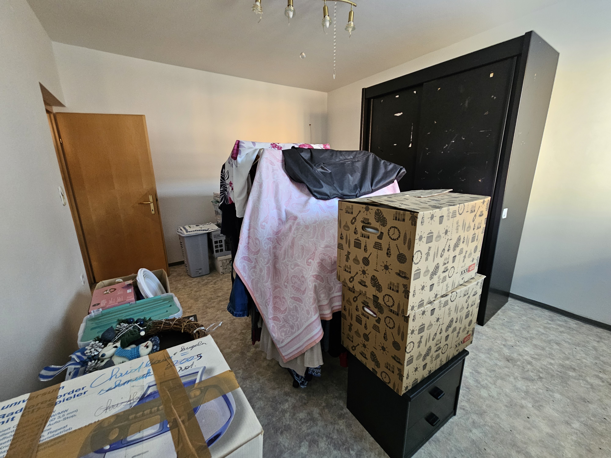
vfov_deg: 89.9
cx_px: 306
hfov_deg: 106.2
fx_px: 229
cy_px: 229
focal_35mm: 13
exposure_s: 1/30
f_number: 2.2
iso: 320
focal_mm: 2.2
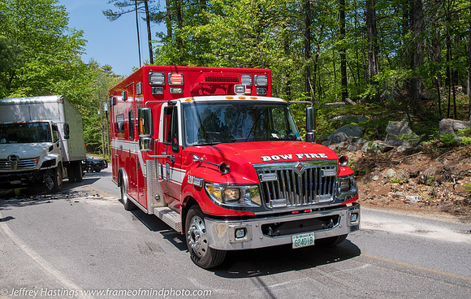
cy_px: 156
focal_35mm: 34
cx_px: 235
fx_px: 434
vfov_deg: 38.0
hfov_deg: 56.9
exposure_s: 1/800
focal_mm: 22
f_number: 9
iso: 400
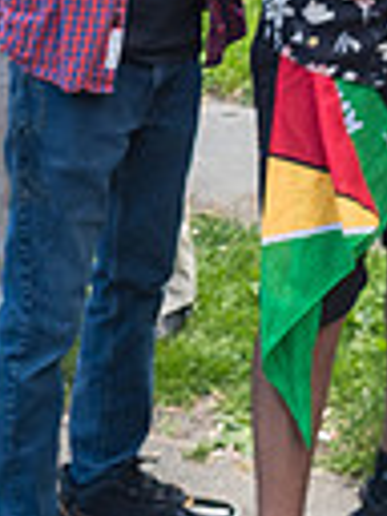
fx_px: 2266
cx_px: 544
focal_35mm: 152
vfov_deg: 12.7
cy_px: -58
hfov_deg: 9.5
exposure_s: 1/250
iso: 400
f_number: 3.5
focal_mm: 35
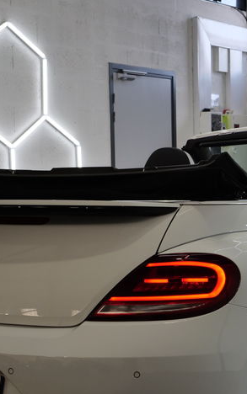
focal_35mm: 86
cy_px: 248
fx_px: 925
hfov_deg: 15.1
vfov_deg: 24.0
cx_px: 189
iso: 200
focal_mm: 19
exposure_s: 1/80
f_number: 3.9
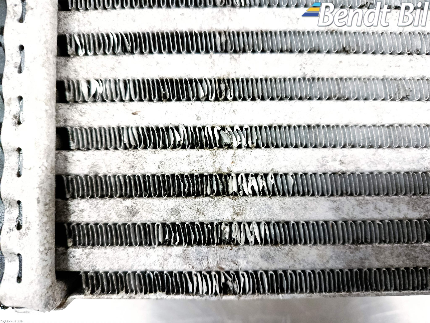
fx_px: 298
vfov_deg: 56.8
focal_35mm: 24
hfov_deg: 71.6
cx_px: 215
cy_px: 162
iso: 2784
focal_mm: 5.24
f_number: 1.7
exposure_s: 1/25
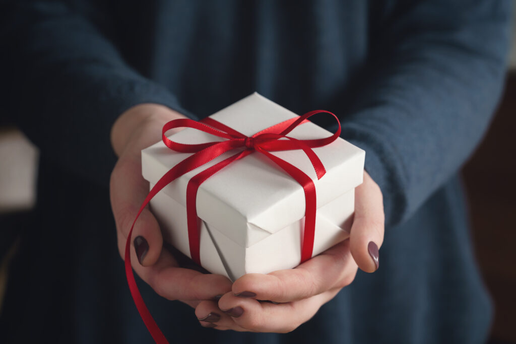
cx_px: 258
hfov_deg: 22.6
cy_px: 172
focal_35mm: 90
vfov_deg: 15.2
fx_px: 1290
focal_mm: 90
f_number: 5.6
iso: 400
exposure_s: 1/160
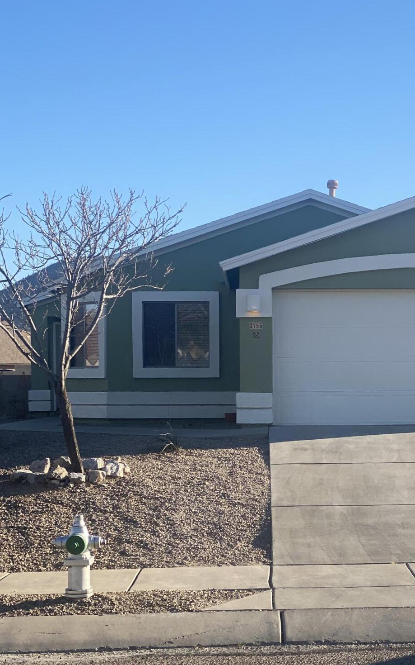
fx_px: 1357
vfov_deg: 27.4
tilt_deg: -0.4
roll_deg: +0.2
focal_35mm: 75
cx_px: 322
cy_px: 415
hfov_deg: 17.3
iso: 20
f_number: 2
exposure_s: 1/1089
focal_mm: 6
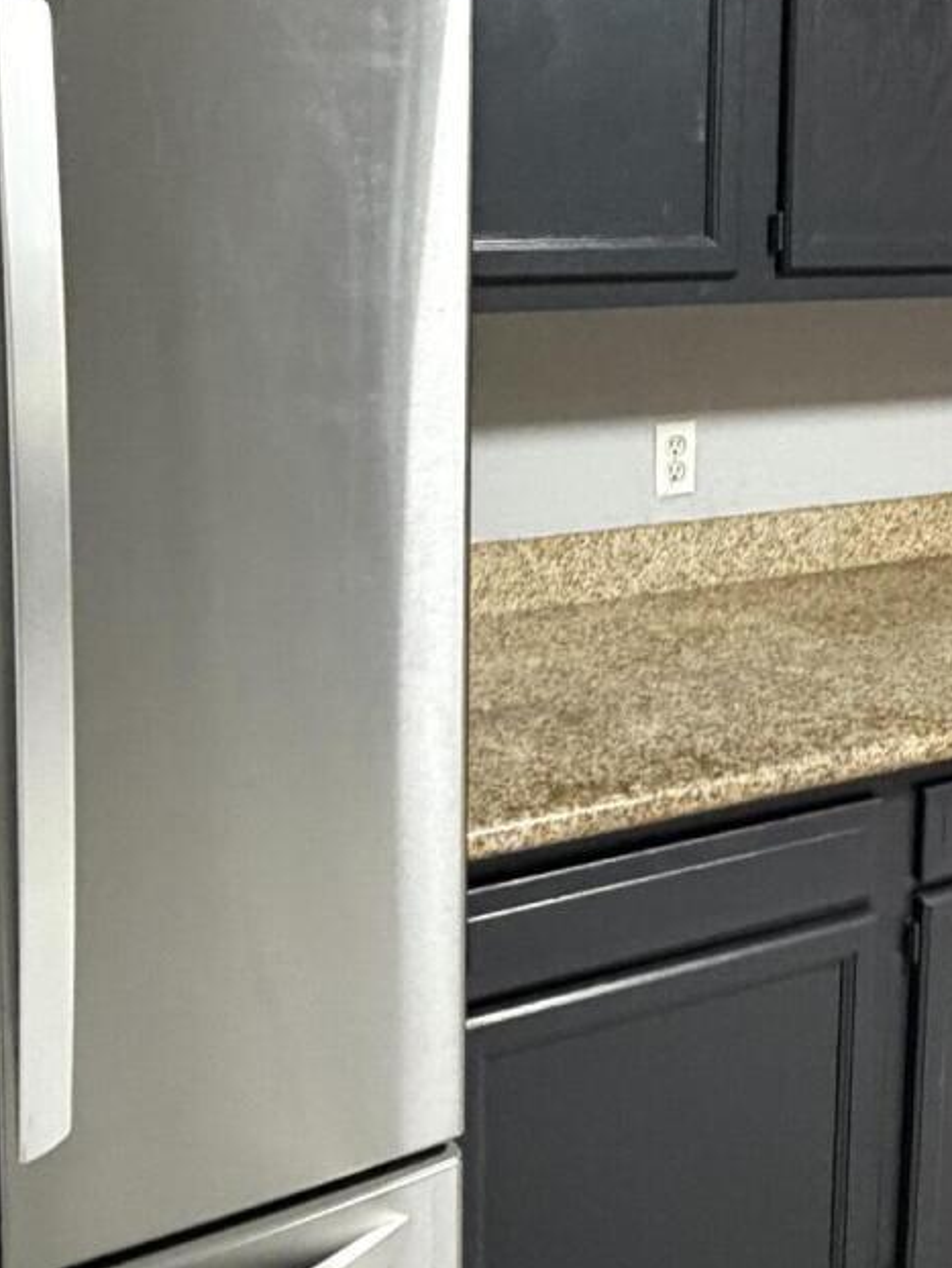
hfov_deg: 31.9
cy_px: 377
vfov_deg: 41.3
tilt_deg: -7.3
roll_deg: -0.9
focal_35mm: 45
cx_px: 644
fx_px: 1649
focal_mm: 2.22
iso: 800
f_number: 2.2
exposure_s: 1/60
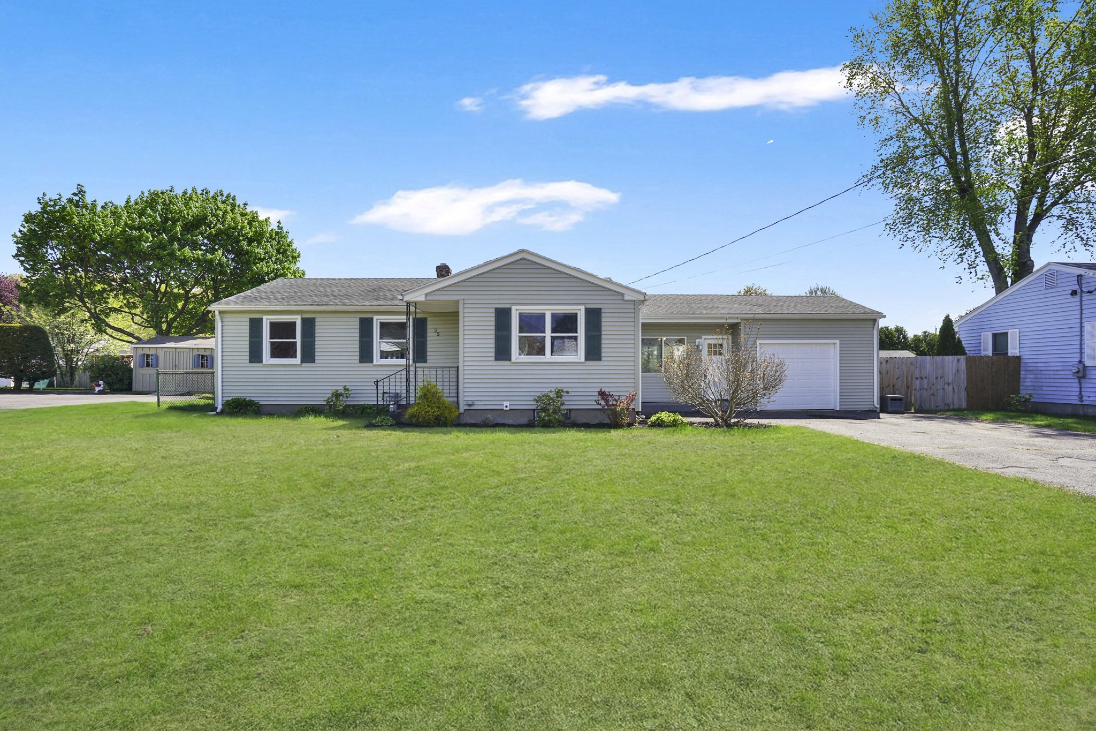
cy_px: 366
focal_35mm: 16
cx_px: 548
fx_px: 487
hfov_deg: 96.7
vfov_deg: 73.7
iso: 100
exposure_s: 1/160
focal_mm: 16
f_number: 11
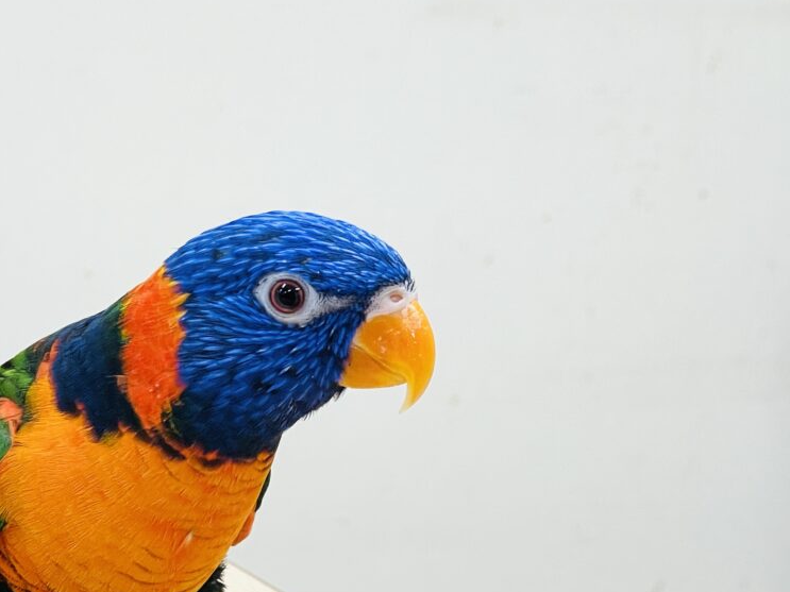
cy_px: 432
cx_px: 195
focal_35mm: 84
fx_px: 1917
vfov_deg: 17.5
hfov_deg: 23.1
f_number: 2
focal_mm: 6
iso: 100
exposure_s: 1/99
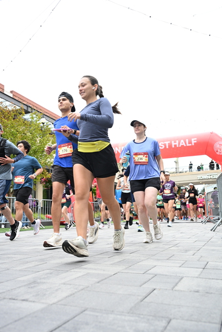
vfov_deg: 60.3
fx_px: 287
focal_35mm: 31
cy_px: 166
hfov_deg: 42.3
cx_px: 111
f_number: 4
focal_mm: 31
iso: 2000
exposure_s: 1/640
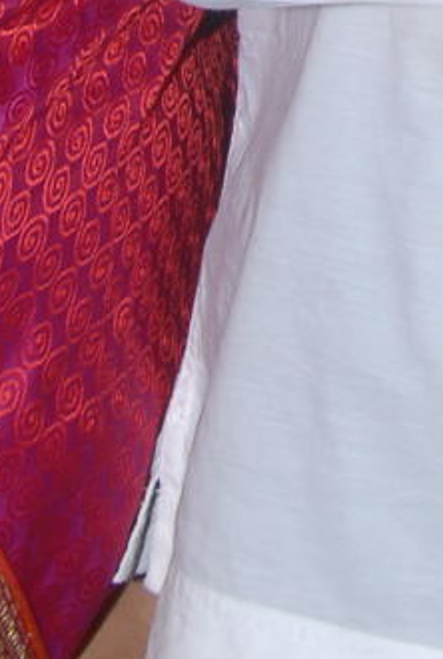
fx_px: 5062
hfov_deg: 4.9
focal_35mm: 276
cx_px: 916
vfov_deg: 7.0
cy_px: -901
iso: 200
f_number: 9
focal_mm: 38
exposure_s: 1/125
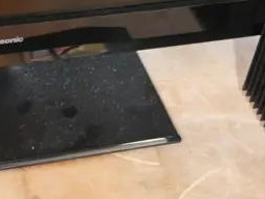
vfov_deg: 11.4
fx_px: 919
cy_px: -174
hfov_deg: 16.0
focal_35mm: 120
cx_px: -14
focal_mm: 15
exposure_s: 1/50
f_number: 3.6
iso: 3200
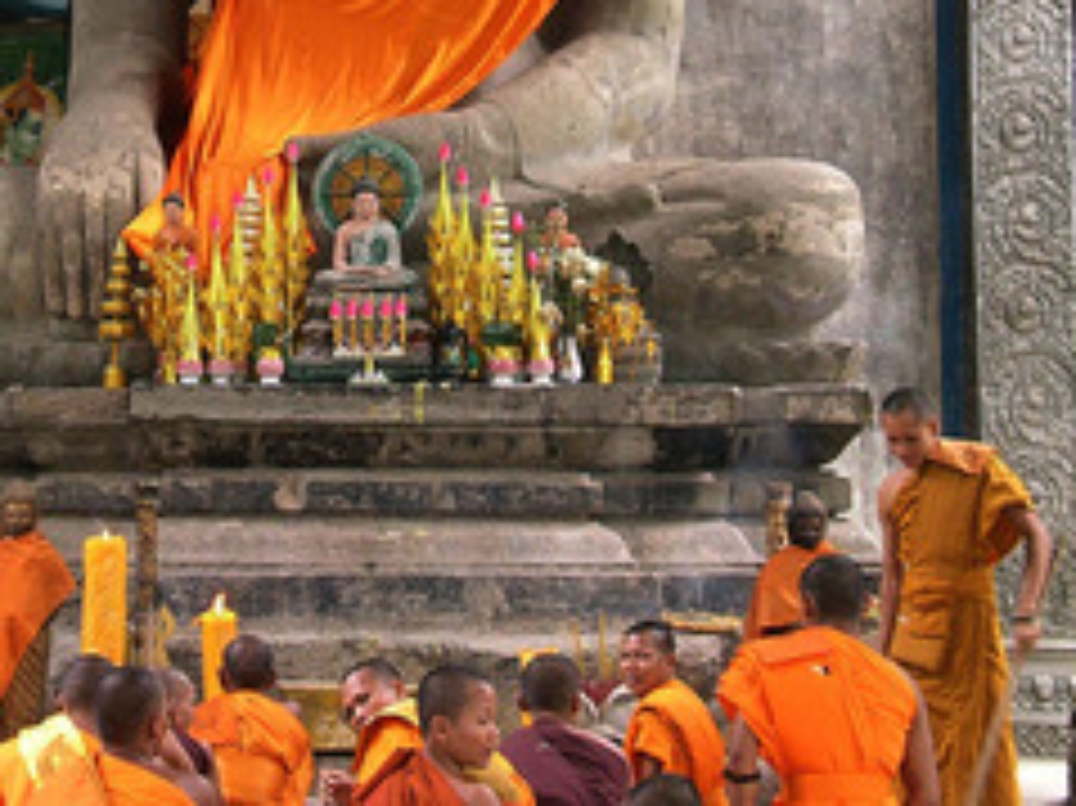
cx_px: 329
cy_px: 14
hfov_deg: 14.6
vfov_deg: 10.9
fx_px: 4194
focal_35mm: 135
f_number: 3.3
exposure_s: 1/50
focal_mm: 12.8
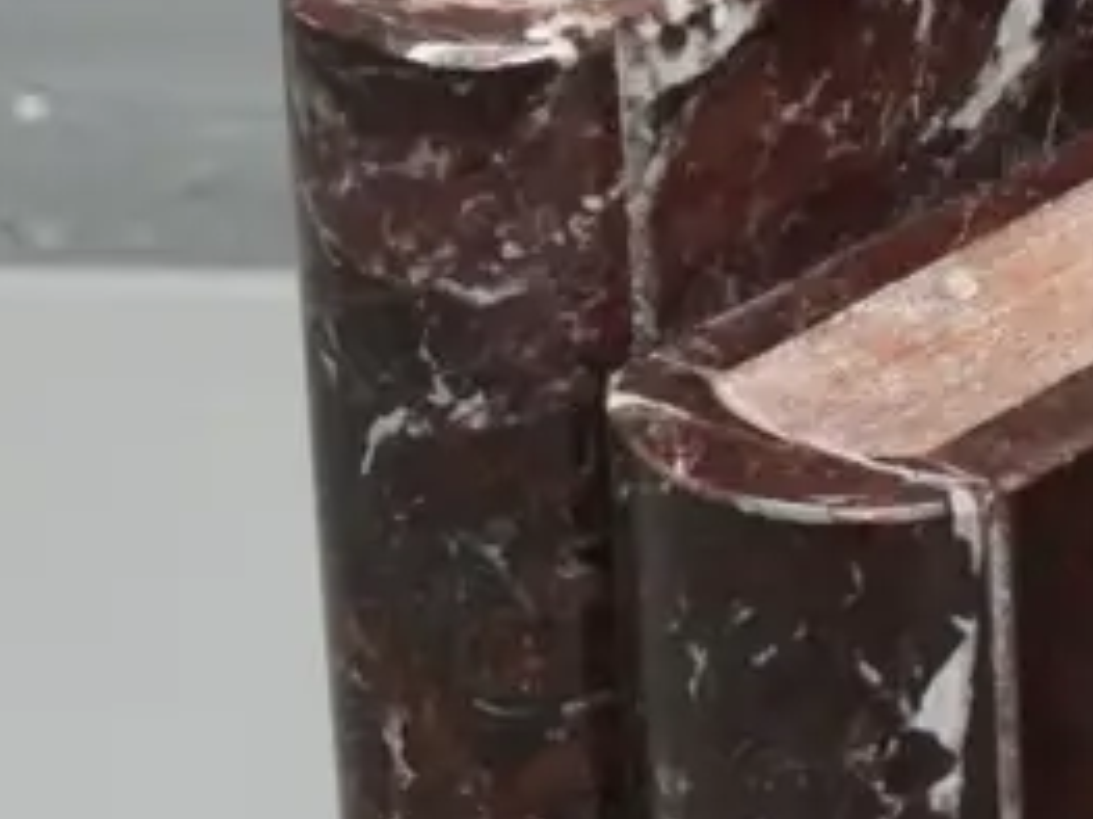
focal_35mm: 195
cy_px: 644
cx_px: 1708
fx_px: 6154
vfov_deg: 7.6
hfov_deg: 9.8
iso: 3200
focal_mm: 25
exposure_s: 1/125
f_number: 5
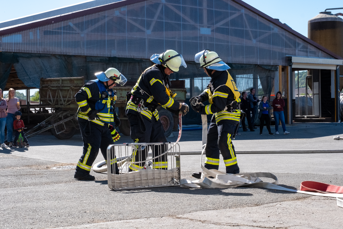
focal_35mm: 65
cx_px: 172
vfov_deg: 20.9
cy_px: 114
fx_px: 619
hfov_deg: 31.0
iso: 1250
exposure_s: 1/1000
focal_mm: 43.4
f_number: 13
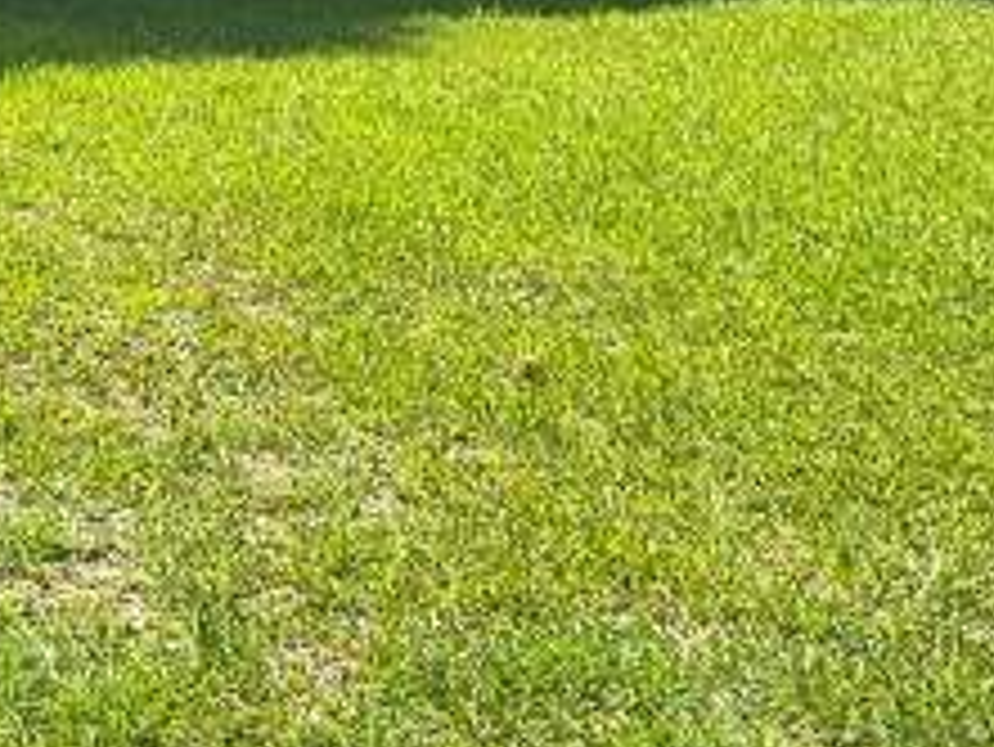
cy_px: -171
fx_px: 3017
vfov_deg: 13.7
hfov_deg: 17.9
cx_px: -144
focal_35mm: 105
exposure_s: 1/842
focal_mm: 3
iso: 16
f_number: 1.8
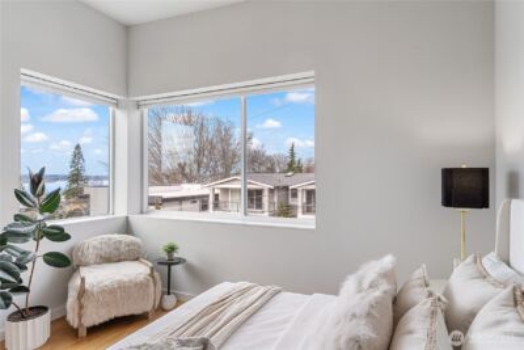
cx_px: 262
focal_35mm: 21
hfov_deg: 81.2
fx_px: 306
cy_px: 175
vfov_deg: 59.5
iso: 100
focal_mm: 21
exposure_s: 1/10
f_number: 11
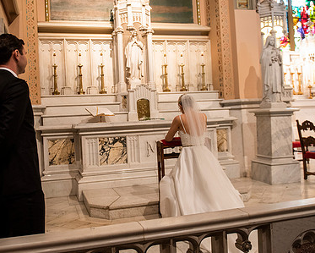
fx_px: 327
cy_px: 115
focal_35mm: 35
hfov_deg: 51.3
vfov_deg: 42.2
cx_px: 136
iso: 1600
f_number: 2.8
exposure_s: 1/125
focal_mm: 24
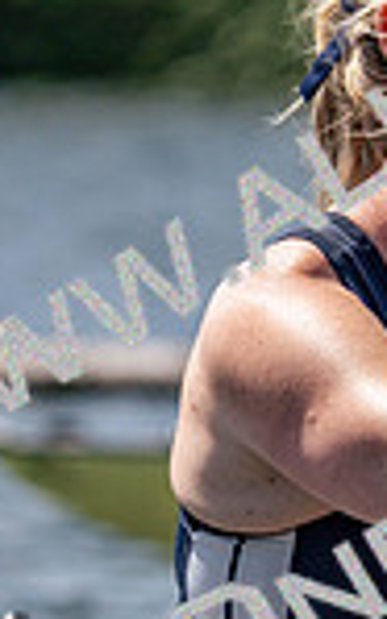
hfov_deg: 1.4
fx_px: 16047
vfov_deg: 2.2
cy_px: 484
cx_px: 345
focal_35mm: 950
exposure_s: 1/2000
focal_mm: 239
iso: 250
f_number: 5.6
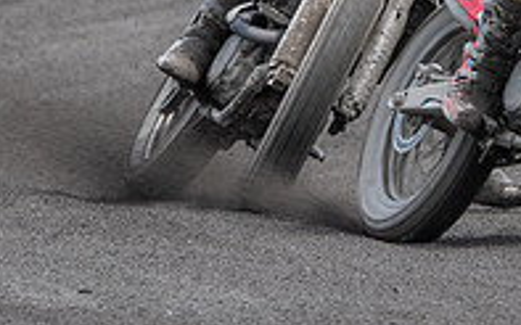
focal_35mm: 1585
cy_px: -15
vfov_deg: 0.8
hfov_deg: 1.3
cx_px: 524
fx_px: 22499
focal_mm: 360
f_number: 7.1
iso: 200
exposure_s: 1/320
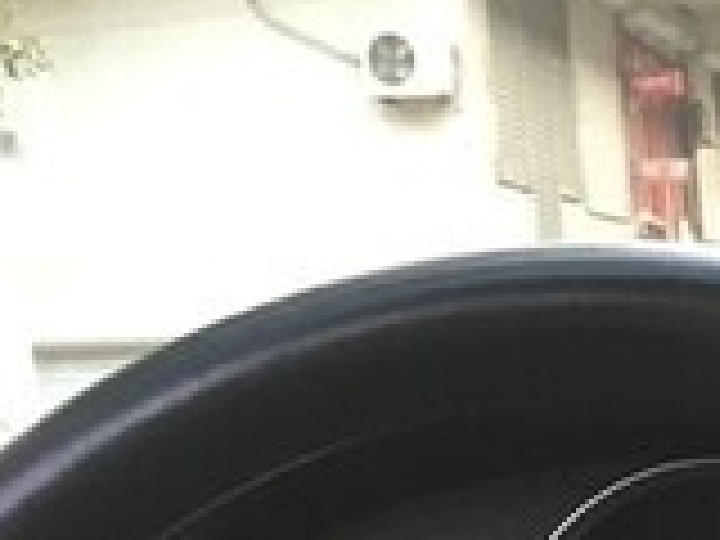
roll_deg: +1.7
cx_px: 1179
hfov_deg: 14.9
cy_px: 1082
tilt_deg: -14.8
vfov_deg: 11.2
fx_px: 2496
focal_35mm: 120
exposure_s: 1/33
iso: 100
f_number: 2.2
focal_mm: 4.15
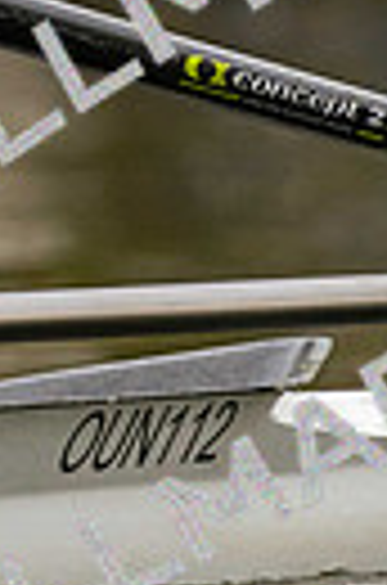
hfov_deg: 0.8
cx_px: -572
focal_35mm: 1789
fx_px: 29000
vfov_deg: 1.2
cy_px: -133
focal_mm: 400
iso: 3200
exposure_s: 1/2500
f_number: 4.5
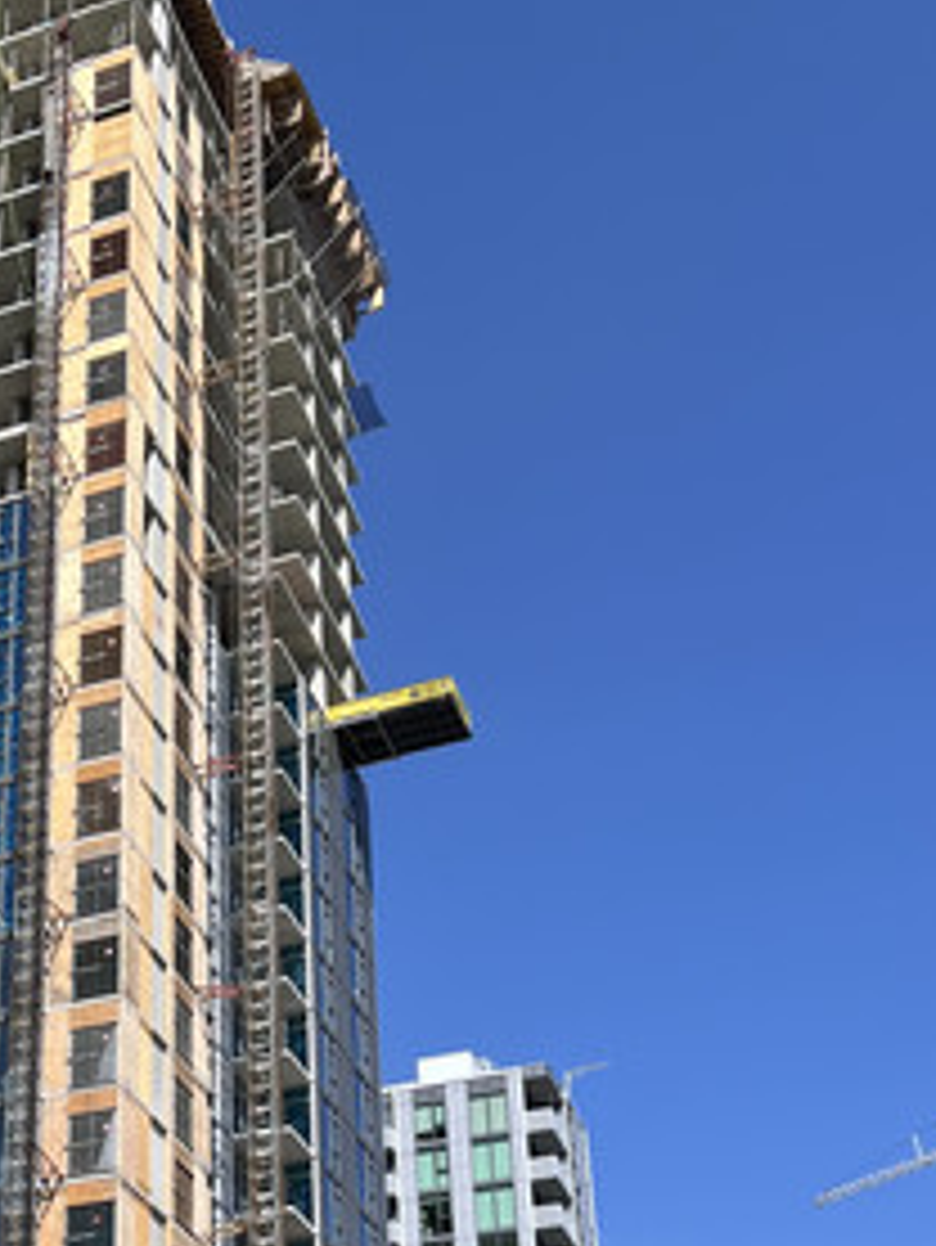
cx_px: 140
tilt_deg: +25.0
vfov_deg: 31.0
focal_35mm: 60
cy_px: 1071
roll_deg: -0.8
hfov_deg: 23.9
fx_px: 2161
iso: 50
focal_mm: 5.7
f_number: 1.5
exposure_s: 1/3831
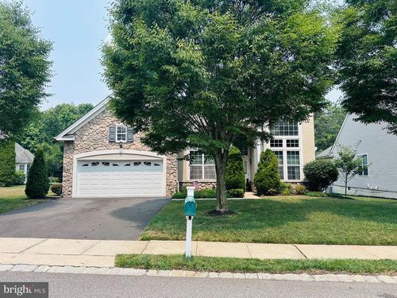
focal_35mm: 24
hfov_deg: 71.6
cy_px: 149
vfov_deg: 56.8
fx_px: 275
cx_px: 198
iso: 80
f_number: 1.78
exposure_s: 1/2469
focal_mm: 6.86
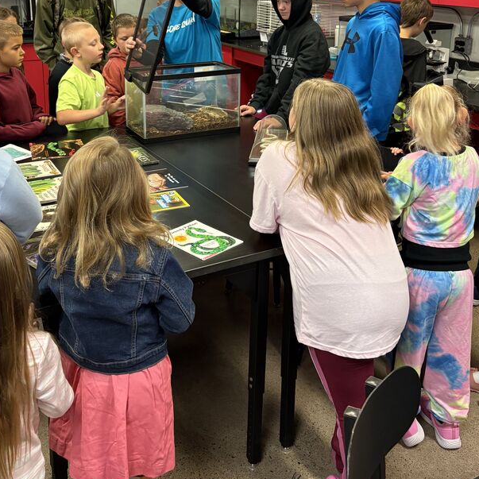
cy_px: 109
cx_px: 207
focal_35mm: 39
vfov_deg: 41.3
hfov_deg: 42.7
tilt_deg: -11.4
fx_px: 611
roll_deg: +0.2
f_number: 1.6
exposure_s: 1/60
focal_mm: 5.96
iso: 250
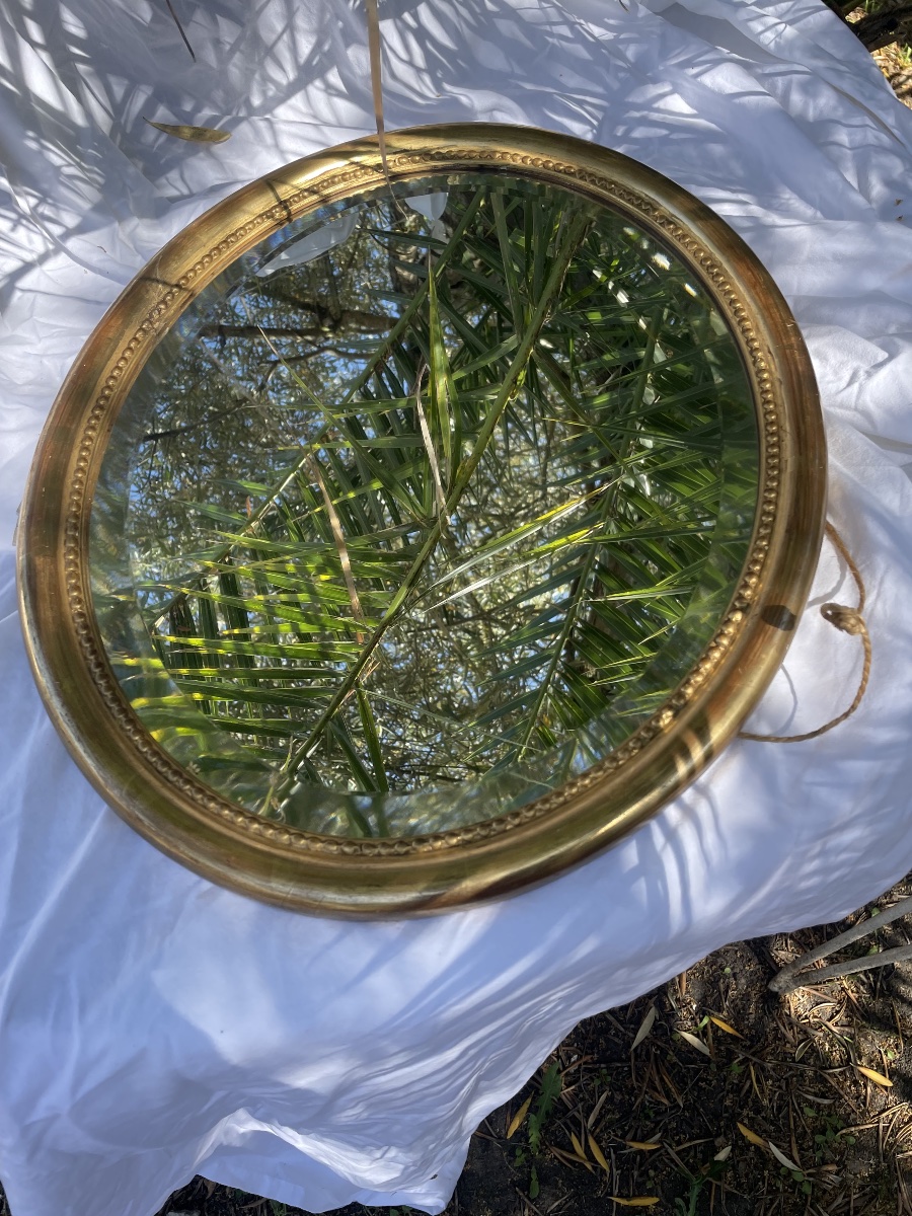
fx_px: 913
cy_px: 608
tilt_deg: -60.1
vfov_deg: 67.3
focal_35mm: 26
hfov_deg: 53.1
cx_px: 456
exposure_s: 1/818
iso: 32
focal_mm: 4.2
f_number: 1.6
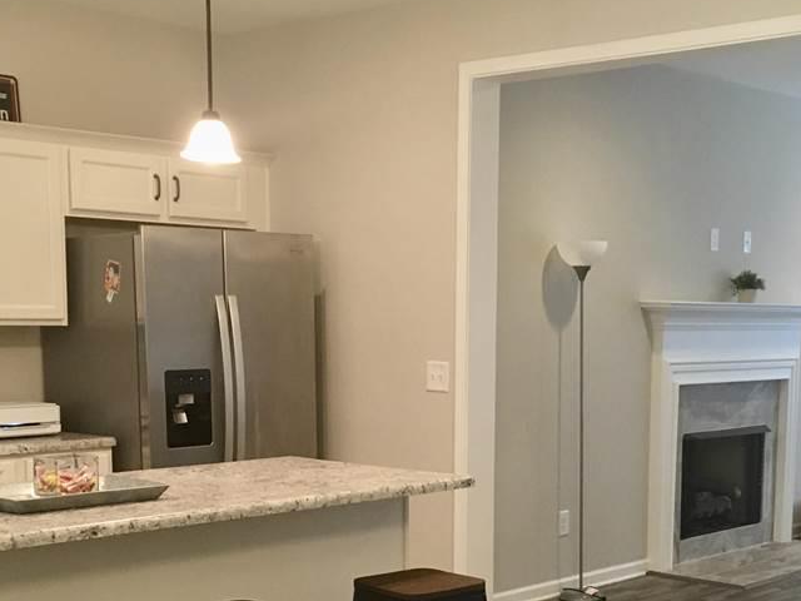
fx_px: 1342
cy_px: 482
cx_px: 491
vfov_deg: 24.8
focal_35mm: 58
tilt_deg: -7.2
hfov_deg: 33.1
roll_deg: -1.1
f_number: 2.2
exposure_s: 1/30
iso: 100
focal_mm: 4.15
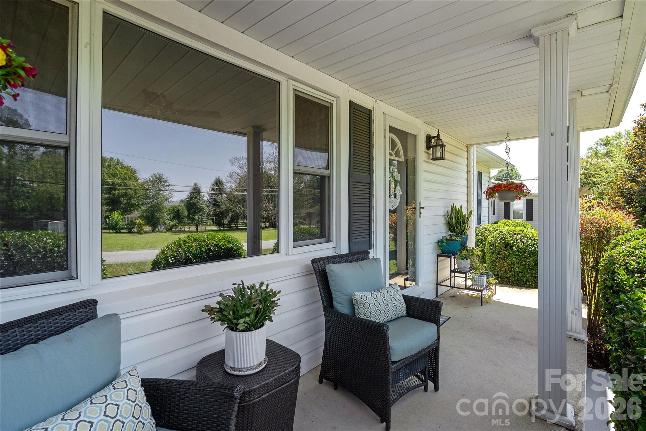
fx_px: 278
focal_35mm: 16
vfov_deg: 75.5
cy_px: 216
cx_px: 323
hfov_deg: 98.5
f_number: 7.1
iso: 320
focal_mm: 15.5
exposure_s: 1/400
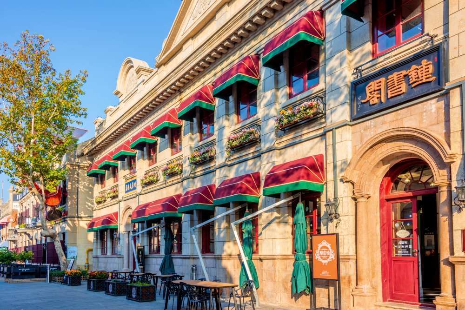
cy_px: 155
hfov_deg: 65.5
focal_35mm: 28
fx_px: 362
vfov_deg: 46.4
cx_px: 232
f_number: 8
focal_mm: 28
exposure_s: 1/80
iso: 100
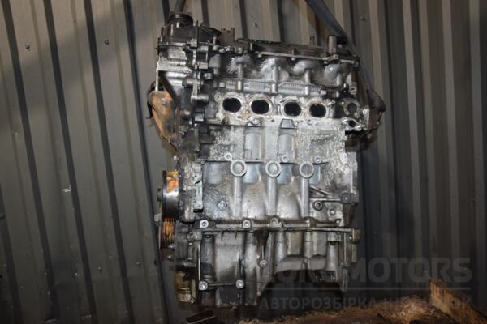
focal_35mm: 32
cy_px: 162
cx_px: 244
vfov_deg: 41.7
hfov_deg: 59.5
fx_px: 426
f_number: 5
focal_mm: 21
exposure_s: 1/60
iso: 800
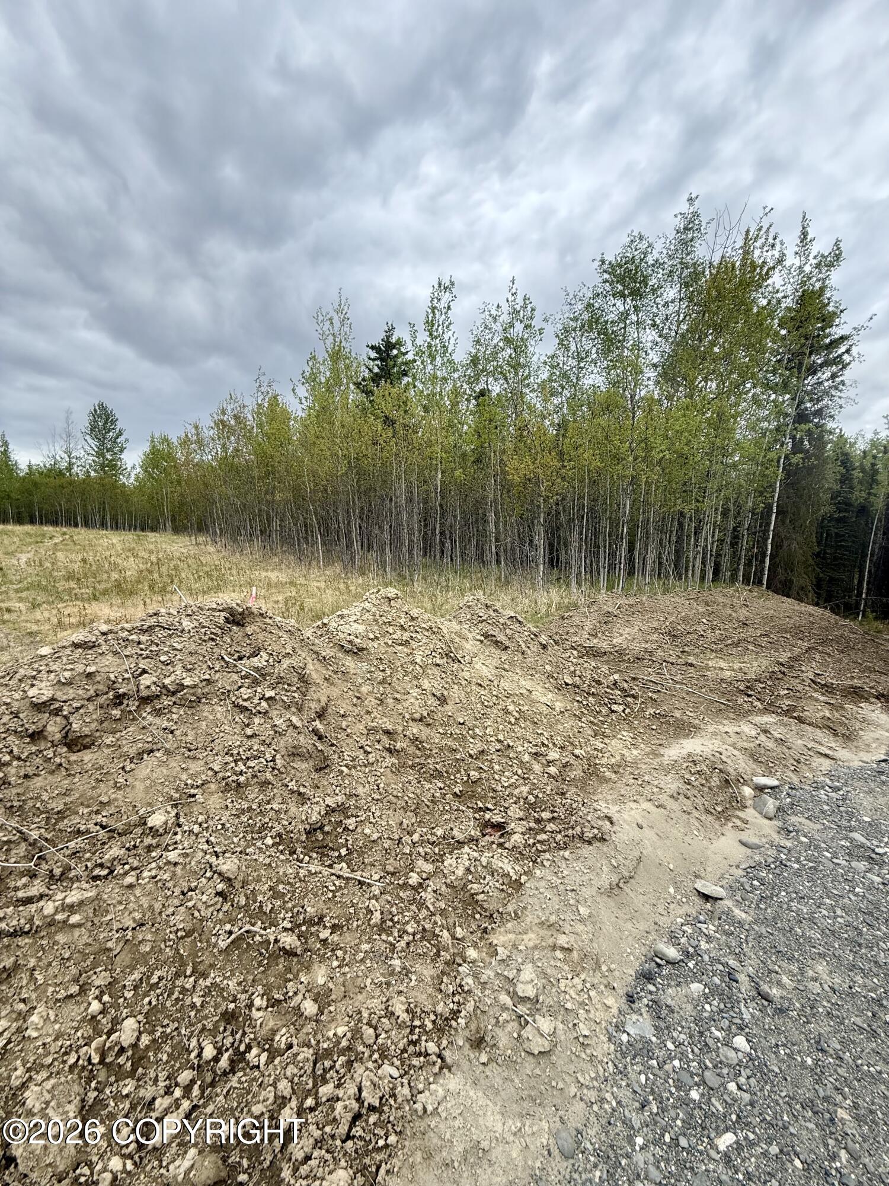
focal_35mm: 14
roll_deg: -2.1
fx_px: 479
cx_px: 444
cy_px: 593
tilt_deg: -4.8
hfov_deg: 85.7
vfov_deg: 102.1
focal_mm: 2.22
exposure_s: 1/644
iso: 64
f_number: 2.2
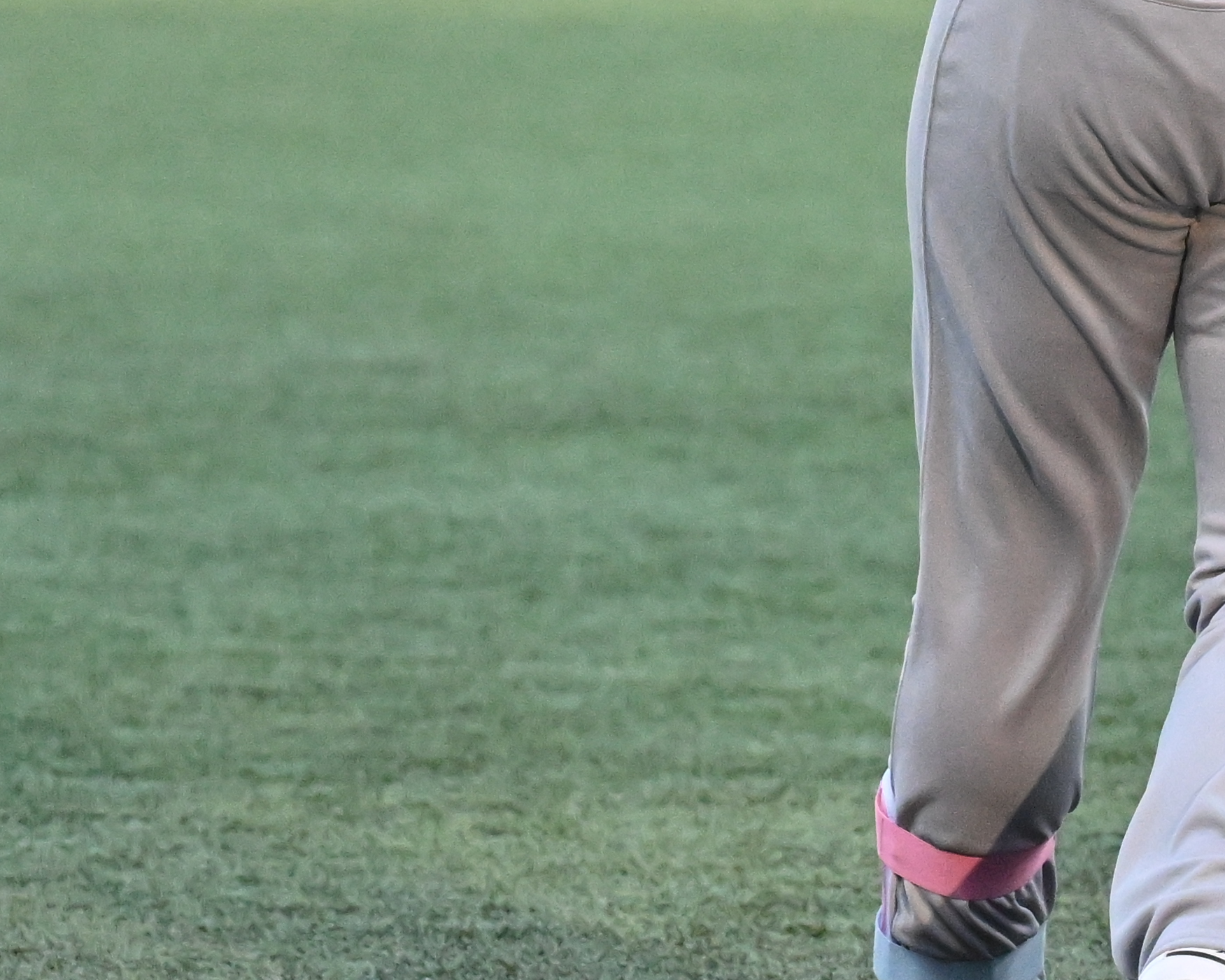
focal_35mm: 553
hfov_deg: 3.5
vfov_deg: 2.8
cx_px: 1201
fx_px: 20050
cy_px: -409
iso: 4000
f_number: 4.5
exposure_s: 1/5000
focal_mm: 125
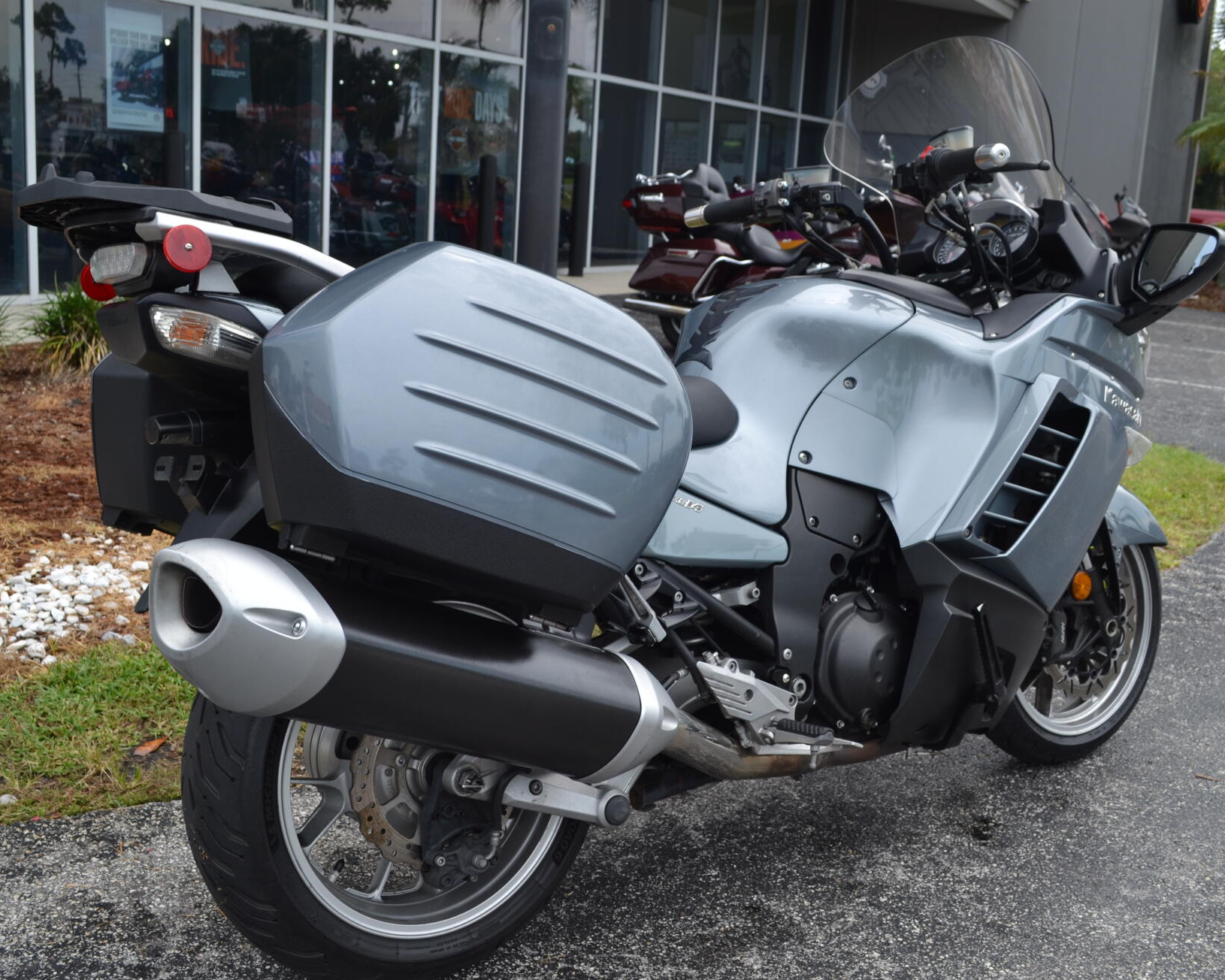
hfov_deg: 47.9
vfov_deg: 39.2
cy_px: 490
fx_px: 1378
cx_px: 629
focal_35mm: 38
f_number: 6.3
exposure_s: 1/160
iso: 100
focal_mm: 22
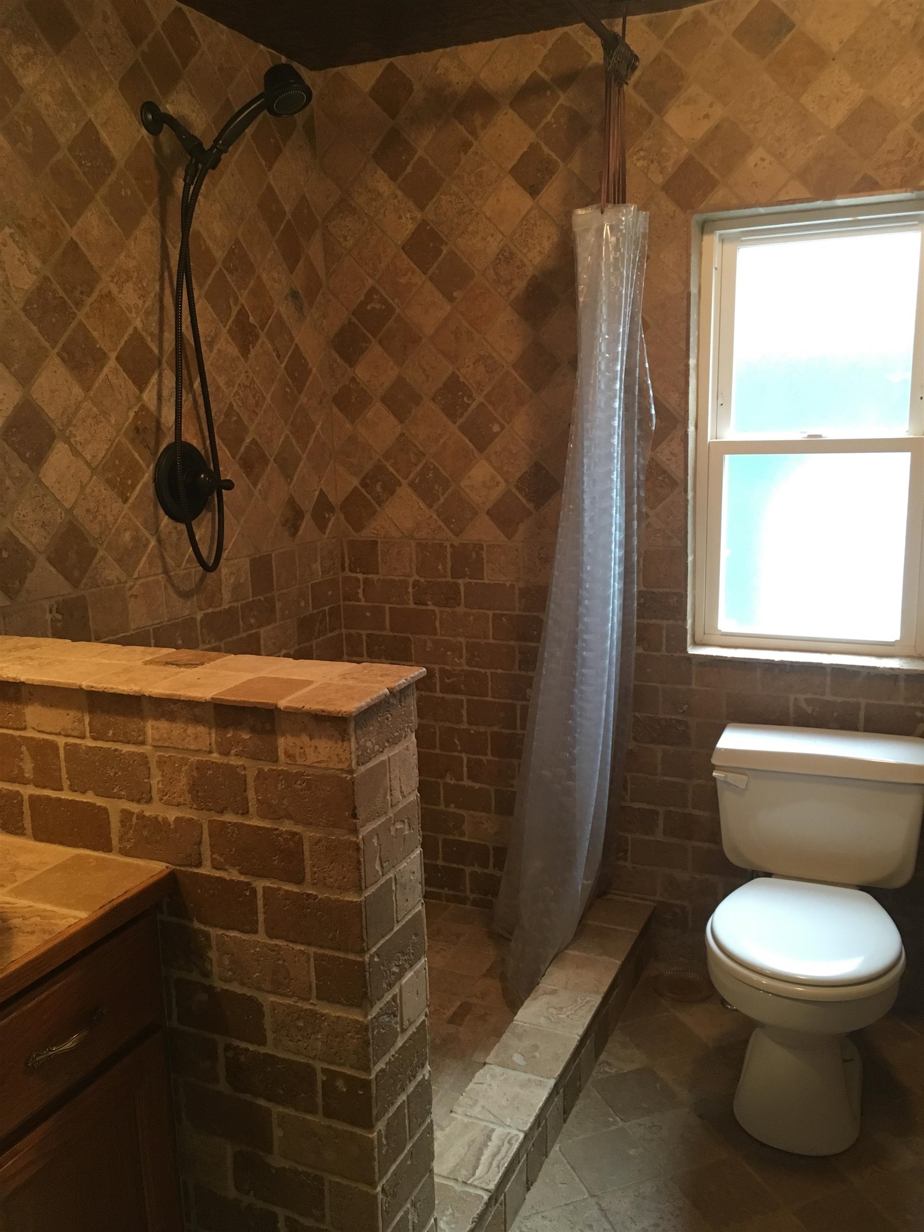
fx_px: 1032
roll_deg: +2.3
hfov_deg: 48.2
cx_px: 462
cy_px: 616
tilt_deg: -10.1
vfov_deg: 61.7
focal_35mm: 29
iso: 125
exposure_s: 1/30
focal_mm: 4.15
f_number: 2.2
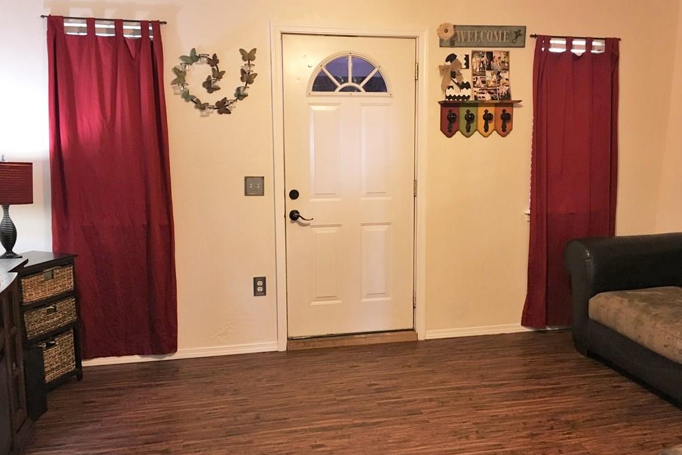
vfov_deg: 42.3
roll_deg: -0.2
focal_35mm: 31
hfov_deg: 60.3
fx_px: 587
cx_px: 337
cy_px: 225
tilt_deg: -8.1
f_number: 2.2
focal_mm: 4.15
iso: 125
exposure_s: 1/30
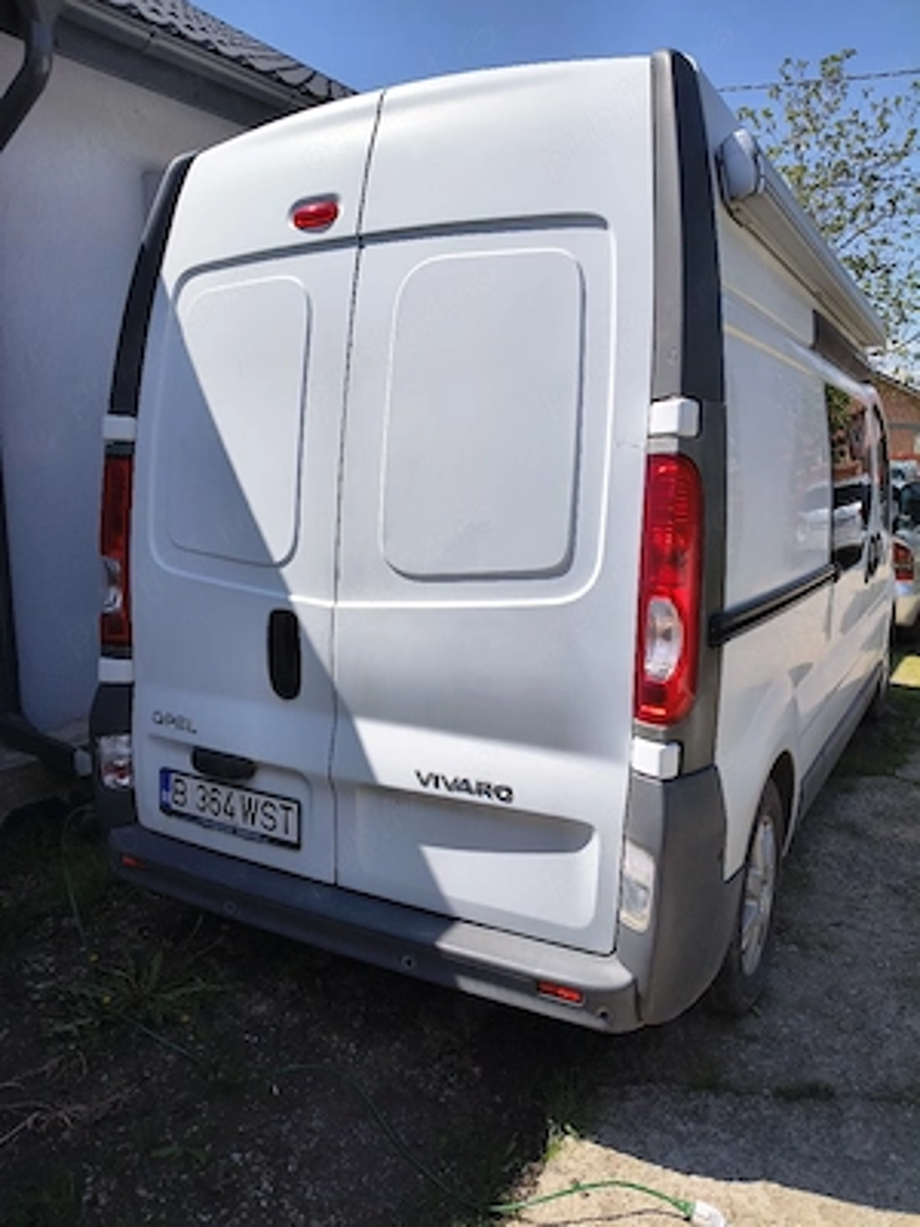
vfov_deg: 67.3
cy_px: 614
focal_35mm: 26
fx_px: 921
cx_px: 460
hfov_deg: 53.1
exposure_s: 1/2000
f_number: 1.8
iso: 98
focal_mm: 4.81
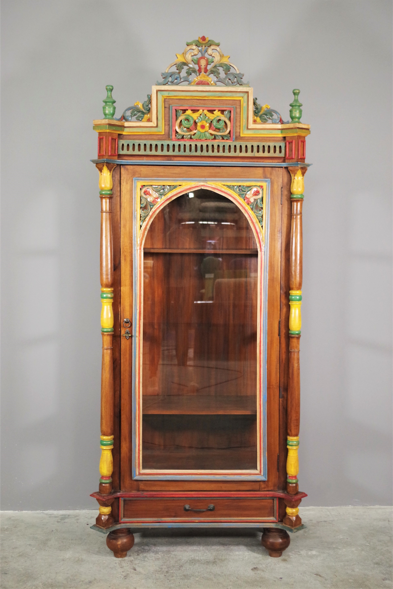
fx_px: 851
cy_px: 294
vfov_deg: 38.2
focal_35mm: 52
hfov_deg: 26.0
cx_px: 196
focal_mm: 35
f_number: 4.5
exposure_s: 1/80
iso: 1600
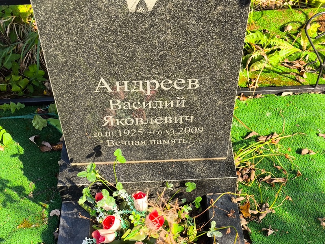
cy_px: 122
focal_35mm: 50
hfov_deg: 38.2
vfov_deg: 29.1
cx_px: 162
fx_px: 470
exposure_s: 1/318
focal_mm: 4.71
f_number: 1.7
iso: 50
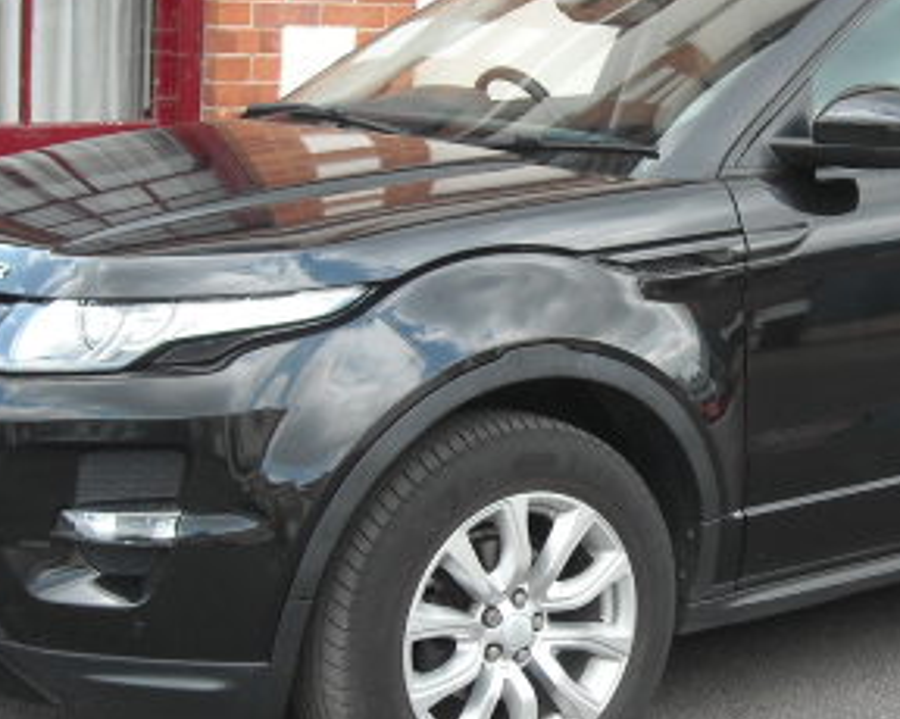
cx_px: 600
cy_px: 353
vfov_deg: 20.1
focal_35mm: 76
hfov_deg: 25.0
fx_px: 2023
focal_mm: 5.7
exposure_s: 1/129
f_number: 2.8
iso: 64
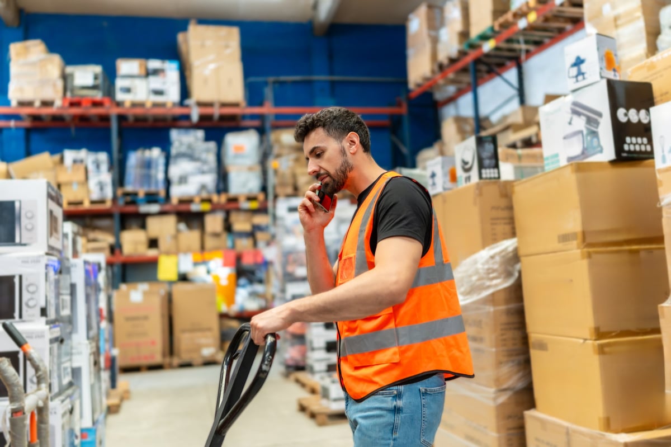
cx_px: 336
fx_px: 652
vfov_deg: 37.8
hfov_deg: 54.5
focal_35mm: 35
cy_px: 224
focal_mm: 35
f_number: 1.4
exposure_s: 1/160
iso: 800
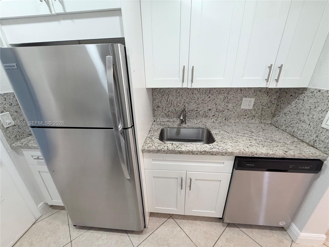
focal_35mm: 14
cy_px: 124
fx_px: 133
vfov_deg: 85.7
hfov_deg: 102.1
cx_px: 164
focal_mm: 2.22
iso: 320
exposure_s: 1/120
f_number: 2.2
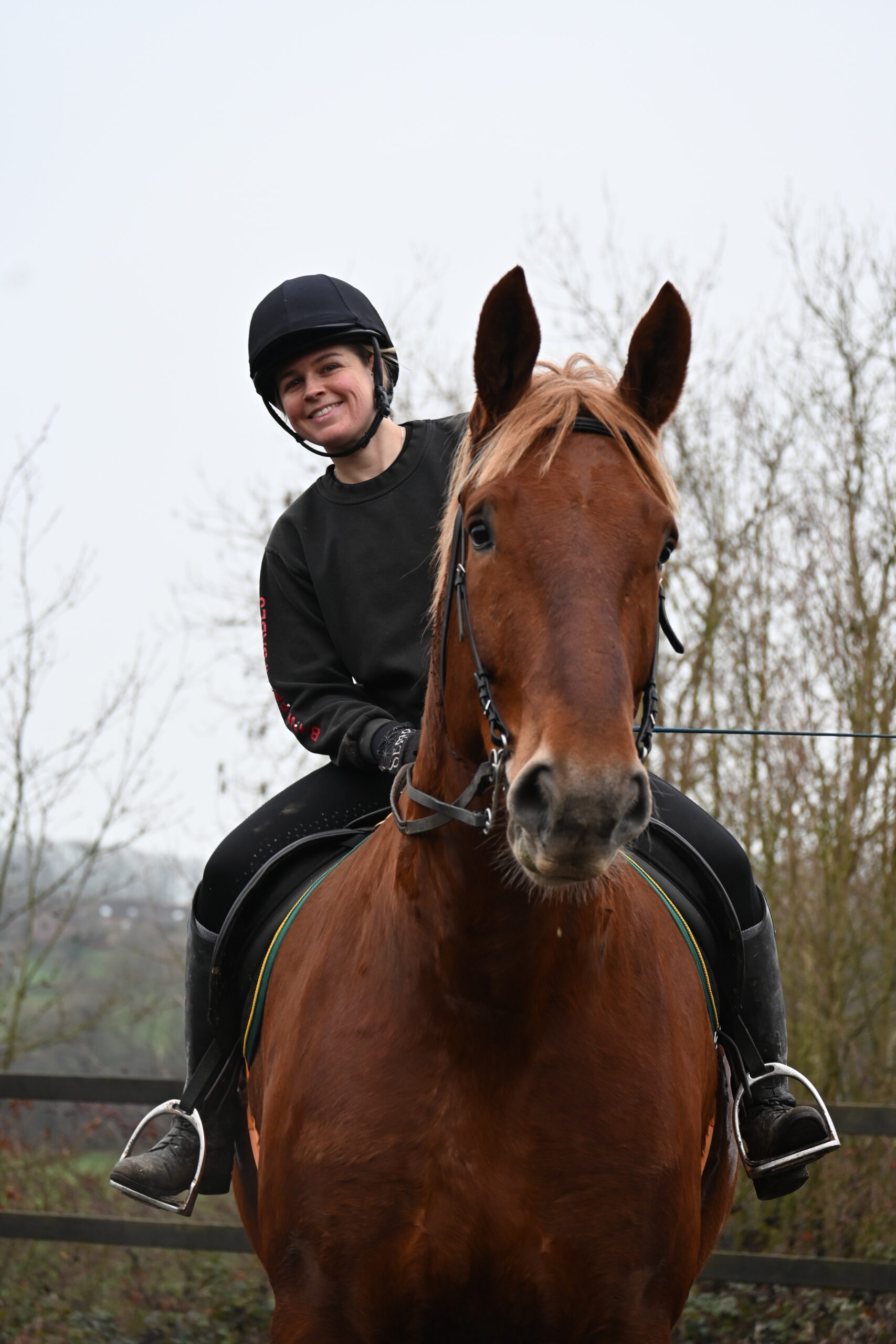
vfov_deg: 15.2
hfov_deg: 10.2
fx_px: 5039
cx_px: 448
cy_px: 672
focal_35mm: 135
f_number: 5
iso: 400
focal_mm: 90
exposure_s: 1/125
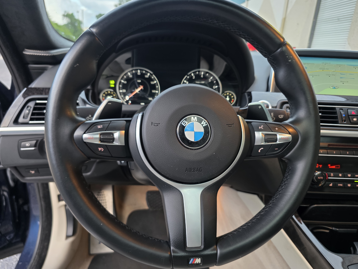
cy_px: 134
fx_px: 238
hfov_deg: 73.9
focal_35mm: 23
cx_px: 179
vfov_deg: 58.9
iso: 400
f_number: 1.7
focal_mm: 6.3
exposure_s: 1/53
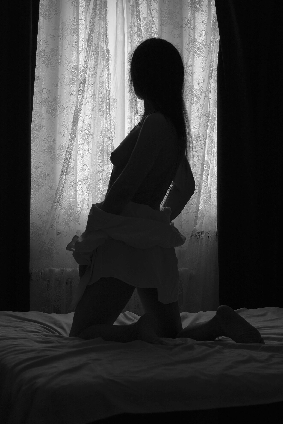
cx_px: 142
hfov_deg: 16.1
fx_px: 1001
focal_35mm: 85
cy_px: 212
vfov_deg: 23.9
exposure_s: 1/8
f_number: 8
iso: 200
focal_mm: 85
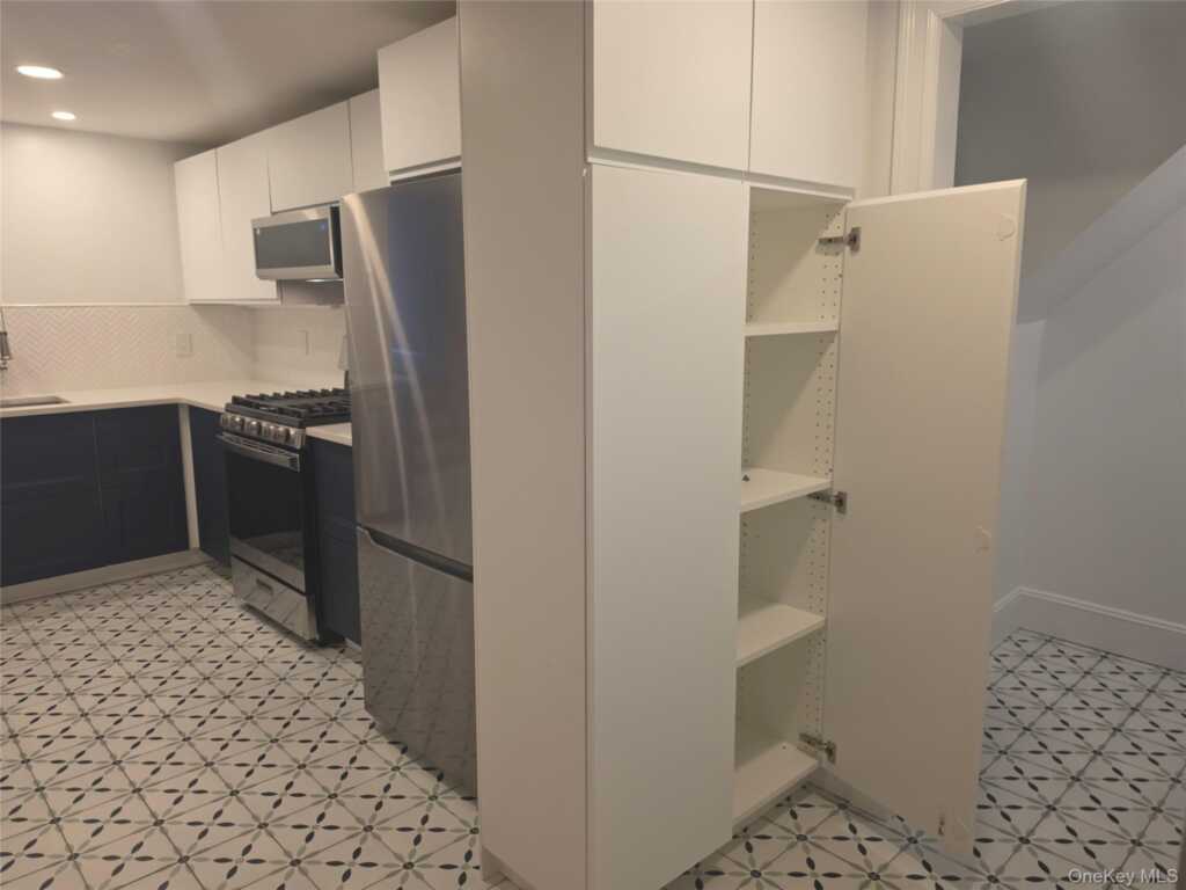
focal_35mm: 23
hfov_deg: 73.9
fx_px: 788
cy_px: 445
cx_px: 593
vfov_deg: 58.9
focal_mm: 6.5
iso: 80
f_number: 1.4
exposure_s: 1/120
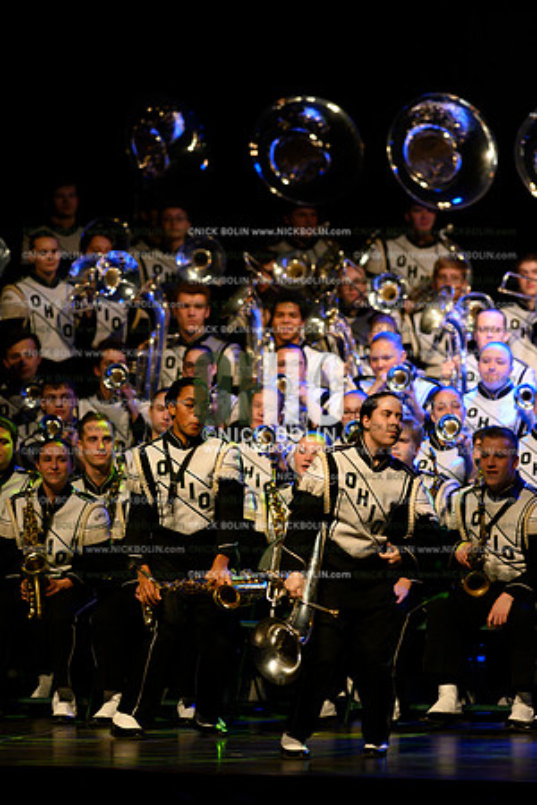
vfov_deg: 6.9
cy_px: 402
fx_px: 6712
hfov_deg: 4.6
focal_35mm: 300
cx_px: 268
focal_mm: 300
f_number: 4
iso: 6400
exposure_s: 1/500
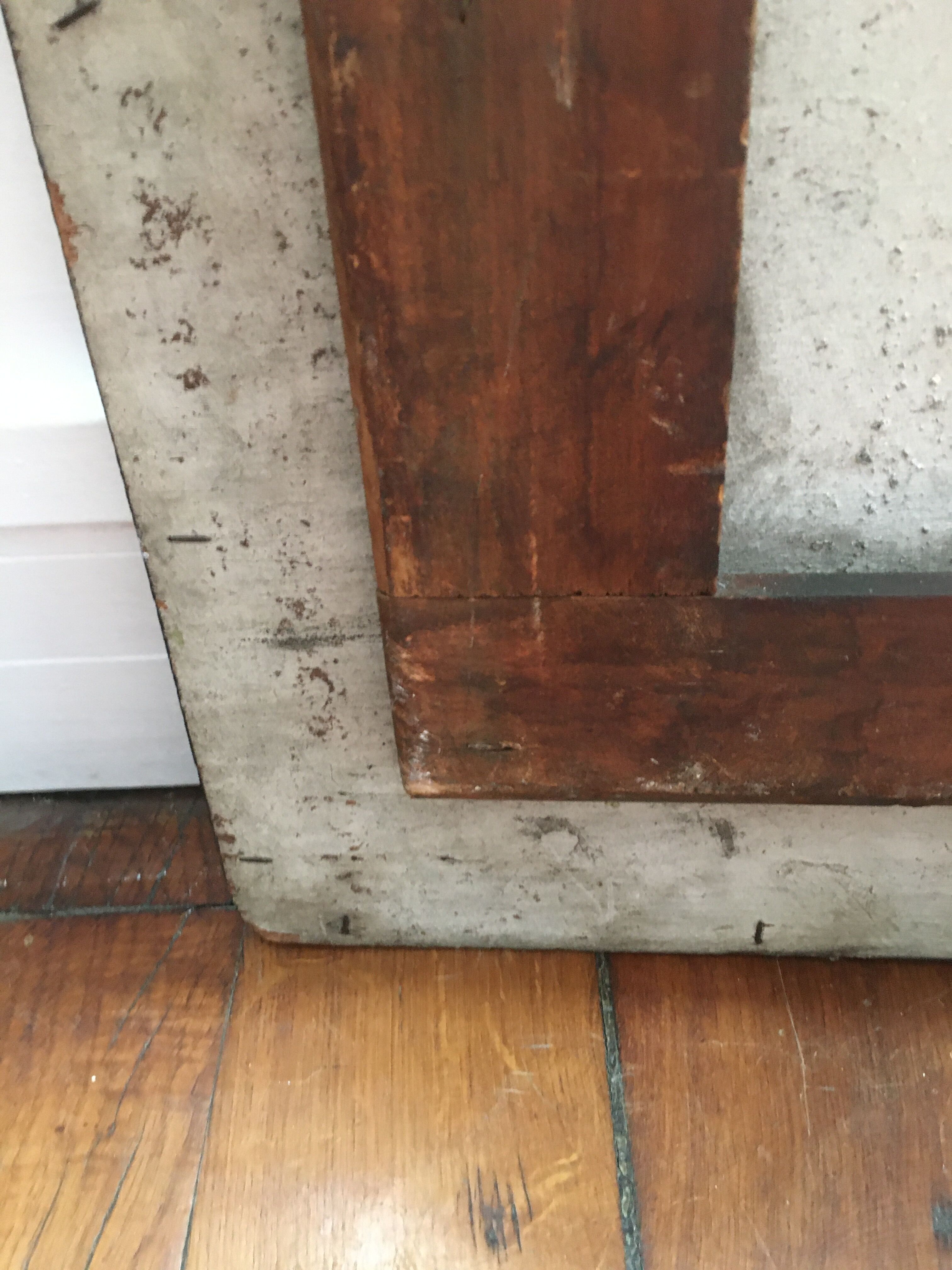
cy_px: 635
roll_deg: +6.2
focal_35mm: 29
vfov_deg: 61.7
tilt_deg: -40.6
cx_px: 476
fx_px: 1063
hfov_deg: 48.2
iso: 400
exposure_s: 1/17
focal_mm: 4.15
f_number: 2.2
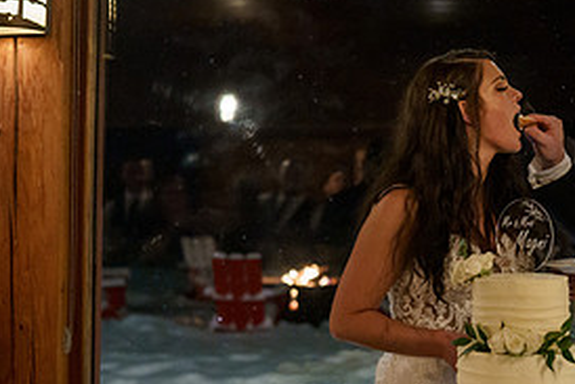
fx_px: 1183
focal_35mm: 74
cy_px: 207
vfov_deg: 18.4
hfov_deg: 26.5
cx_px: 502
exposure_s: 1/250
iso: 4000
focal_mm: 35
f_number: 2.2
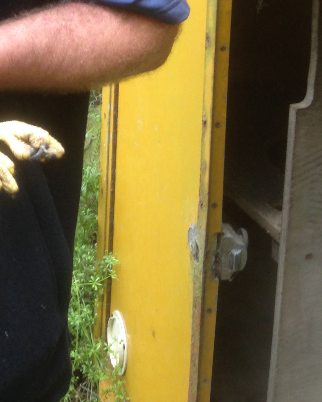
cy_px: -125
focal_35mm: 85
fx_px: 1012
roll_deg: -1.0
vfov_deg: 20.5
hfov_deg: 17.3
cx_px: -51
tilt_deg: -5.4
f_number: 2.4
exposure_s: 1/24
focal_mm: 4.12
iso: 50
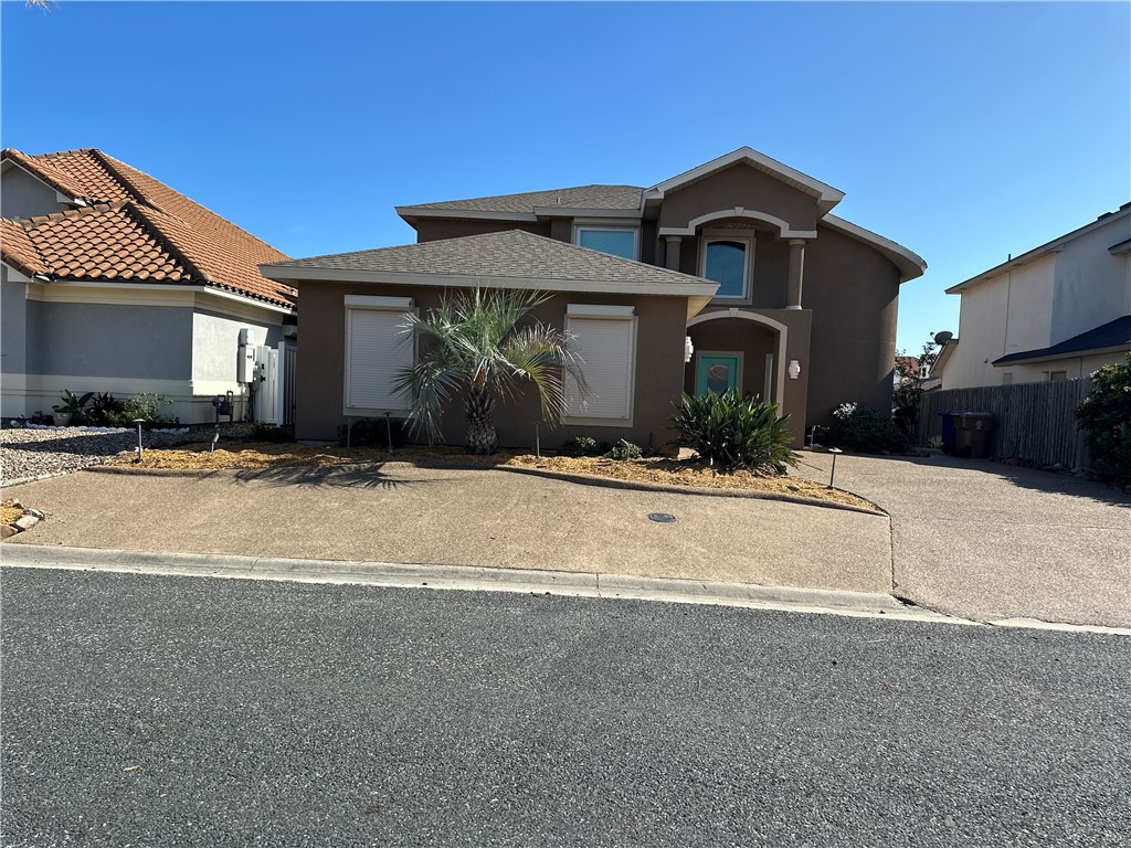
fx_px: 784
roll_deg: -2.7
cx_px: 566
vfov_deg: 56.8
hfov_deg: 71.6
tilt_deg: -2.7
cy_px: 424
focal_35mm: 24
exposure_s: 1/3717
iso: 80
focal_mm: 6.86
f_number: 1.78
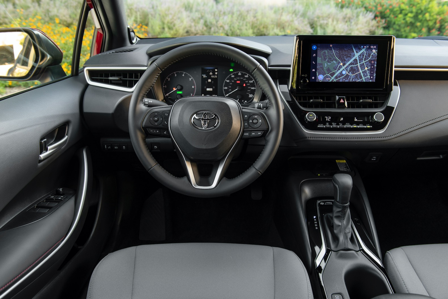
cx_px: 224
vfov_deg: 41.1
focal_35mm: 32
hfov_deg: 58.7
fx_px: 398
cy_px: 150
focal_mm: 32
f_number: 6.3
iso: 200
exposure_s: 1/10
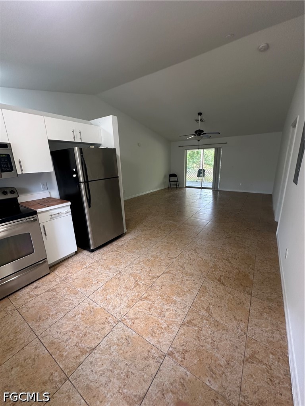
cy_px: 203
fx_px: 164
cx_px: 152
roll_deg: +0.4
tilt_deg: -15.7
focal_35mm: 14
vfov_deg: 102.1
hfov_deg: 85.7
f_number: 2.2
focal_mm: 2.22
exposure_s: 1/60
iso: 160
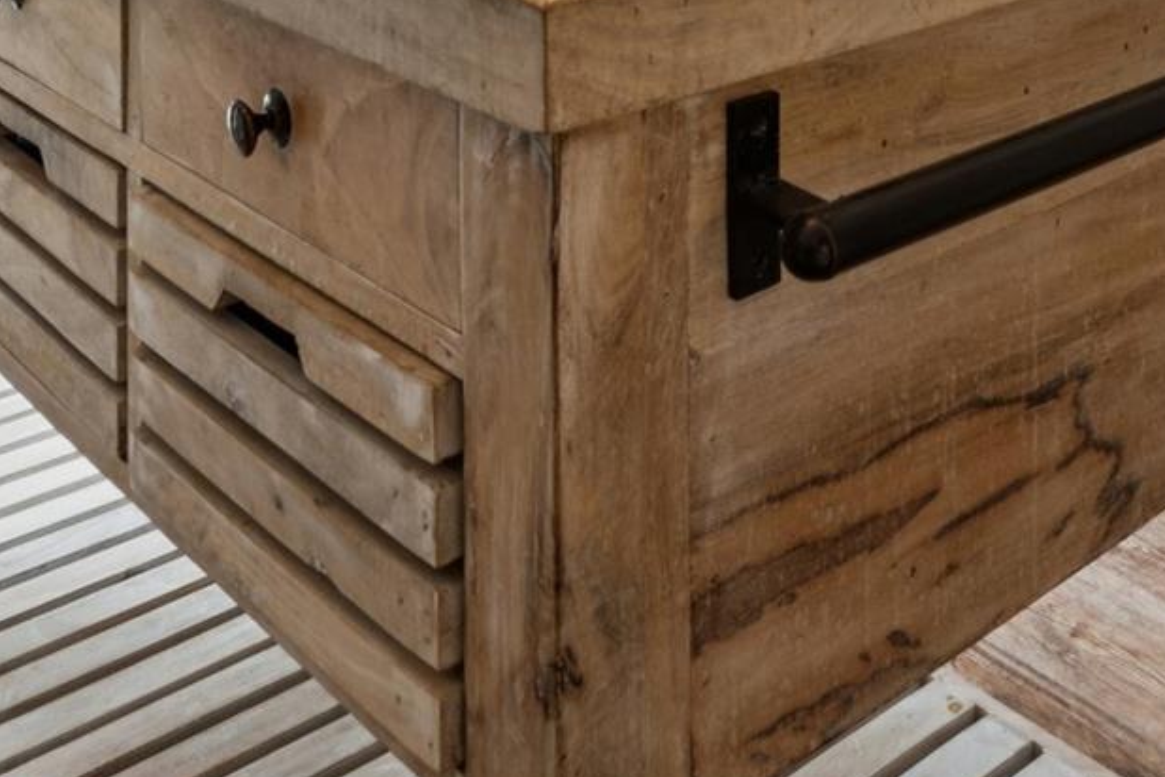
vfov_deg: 20.5
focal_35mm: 54
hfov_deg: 36.8
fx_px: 1736
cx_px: 735
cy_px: -474
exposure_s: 1/3.33
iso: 100
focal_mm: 16.2
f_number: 13
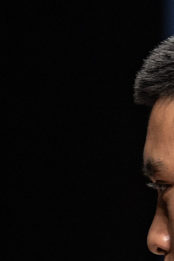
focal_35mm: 1585
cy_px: 761
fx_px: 11490
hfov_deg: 0.9
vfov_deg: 1.3
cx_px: 246
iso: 200
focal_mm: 156.3
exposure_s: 1/320
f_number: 2.8
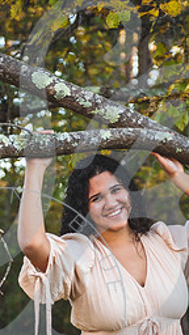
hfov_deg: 10.6
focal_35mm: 114
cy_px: 209
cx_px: 63
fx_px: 1016
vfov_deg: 18.8
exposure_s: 1/250
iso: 200
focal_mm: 62
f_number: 2.8
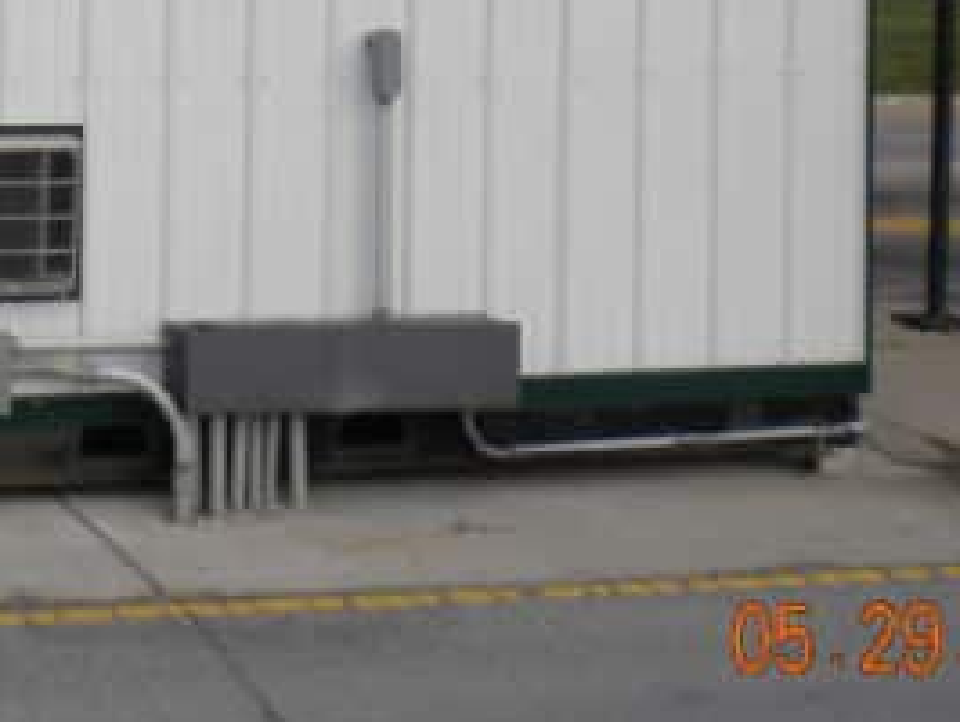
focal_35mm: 101
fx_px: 2804
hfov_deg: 18.8
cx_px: -61
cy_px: -184
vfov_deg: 14.2
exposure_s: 1/659
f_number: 4.6
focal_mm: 6.3
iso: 80
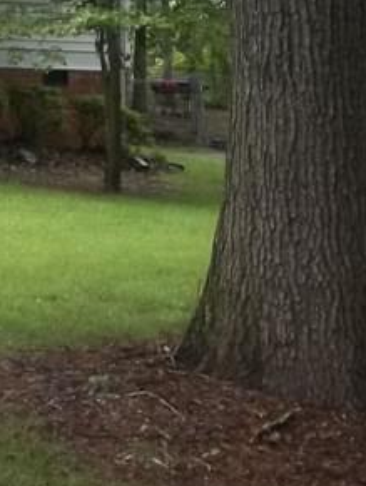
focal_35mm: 130
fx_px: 1829
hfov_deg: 10.3
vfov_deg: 14.6
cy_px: -109
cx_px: -433
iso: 160
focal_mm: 6.6
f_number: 4
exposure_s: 1/80
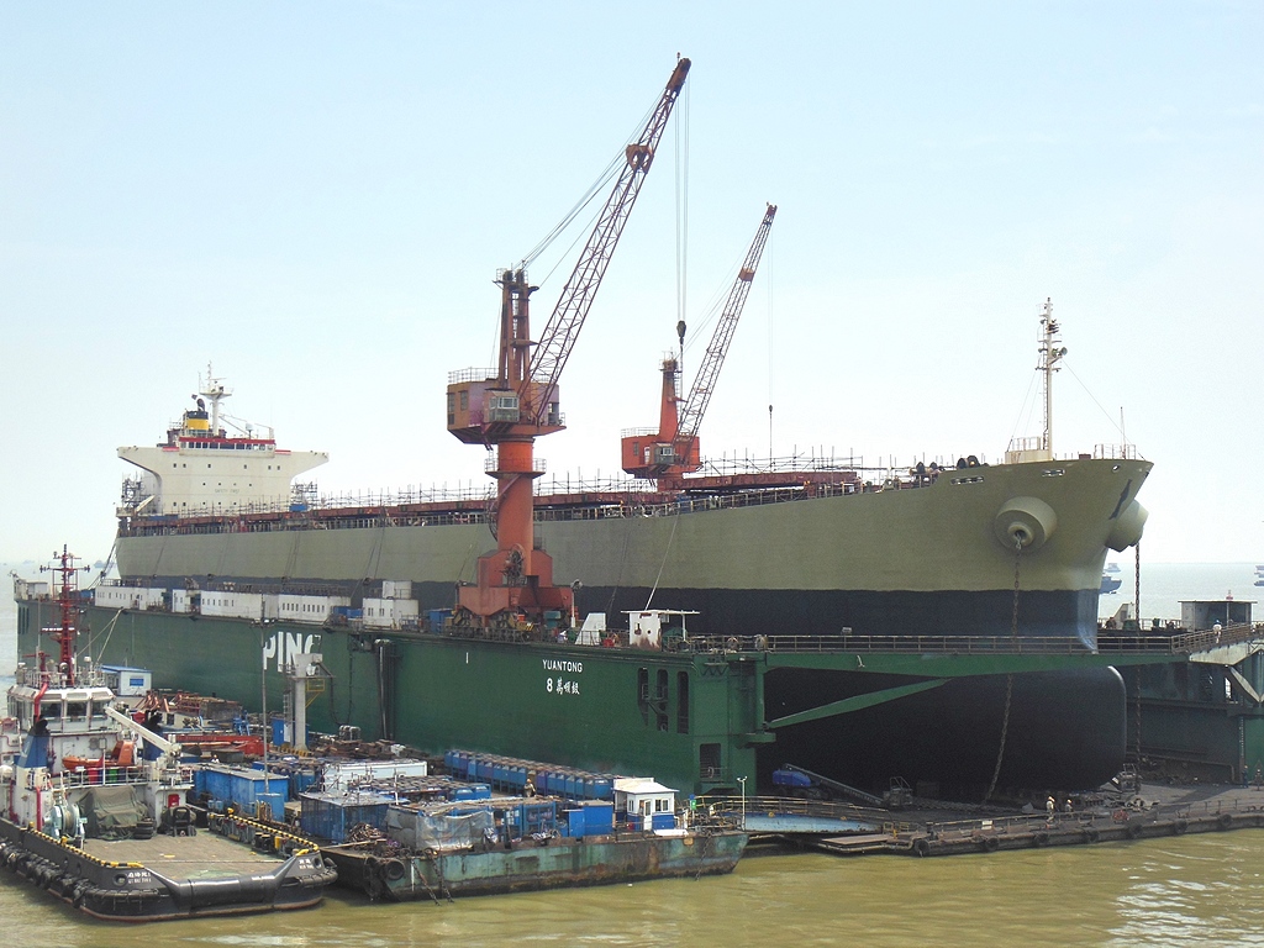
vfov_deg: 25.7
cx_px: 632
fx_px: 2081
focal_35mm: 57
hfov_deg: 33.8
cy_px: 474
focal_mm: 10.2
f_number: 4.1
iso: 125
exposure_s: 1/1250
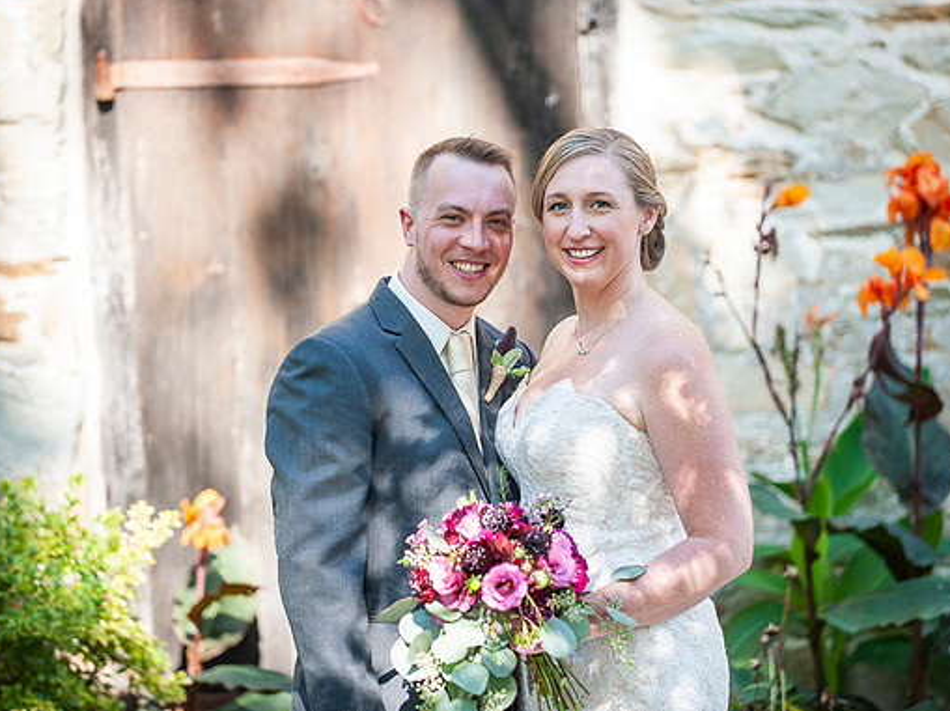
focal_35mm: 137
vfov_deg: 10.8
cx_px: 519
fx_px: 3757
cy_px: 353
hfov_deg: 14.4
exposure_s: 1/640
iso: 400
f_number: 2.8
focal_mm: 125
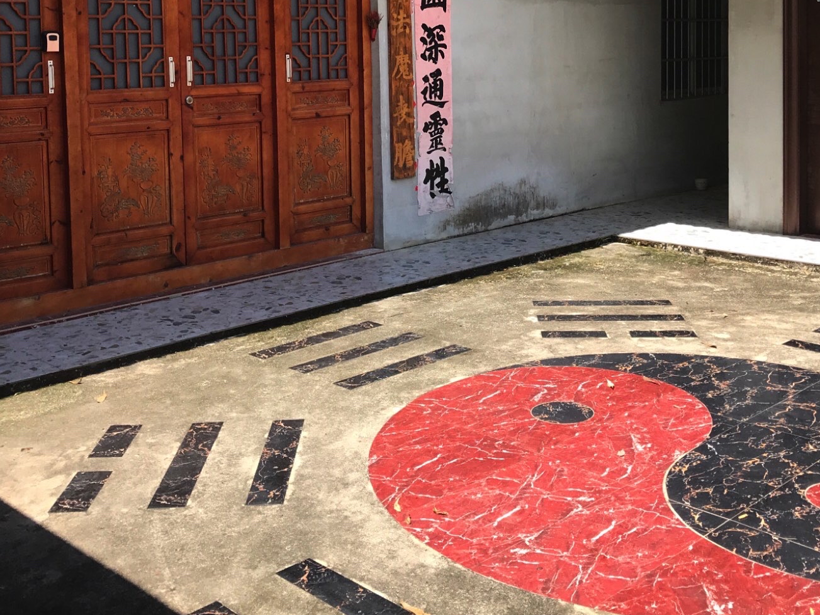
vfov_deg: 32.1
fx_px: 1042
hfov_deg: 42.9
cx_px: 443
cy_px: 135
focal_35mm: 44
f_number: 1.8
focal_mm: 3.99
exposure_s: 1/1030
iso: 20
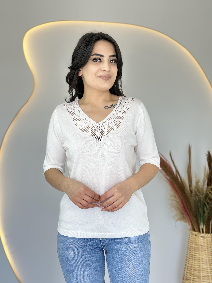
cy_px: 142
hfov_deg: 30.3
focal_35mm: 48
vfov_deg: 39.7
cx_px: 106
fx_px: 392
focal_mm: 6.86
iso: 64
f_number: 1.78
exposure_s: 1/150
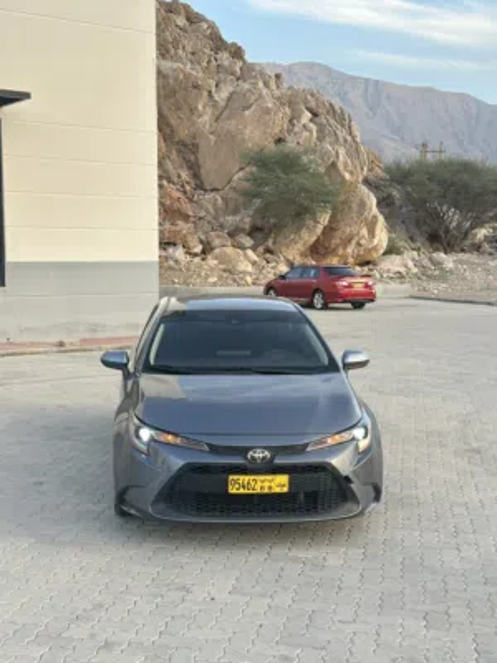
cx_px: 248
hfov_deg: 30.3
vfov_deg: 39.7
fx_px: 919
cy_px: 332
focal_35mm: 48
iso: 64
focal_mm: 6.86
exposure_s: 1/296
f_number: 1.78
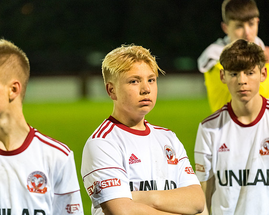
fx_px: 1362
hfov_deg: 11.3
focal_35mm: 171
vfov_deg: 9.0
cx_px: 118
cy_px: 108
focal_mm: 152
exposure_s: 1/1000
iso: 6400
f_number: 2.8
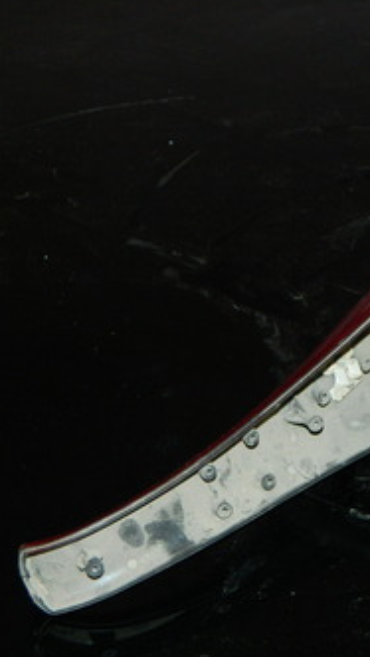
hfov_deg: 10.4
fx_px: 2004
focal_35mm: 115
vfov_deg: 18.6
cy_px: 326
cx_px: 441
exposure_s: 1/50
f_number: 4
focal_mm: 12.6
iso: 200
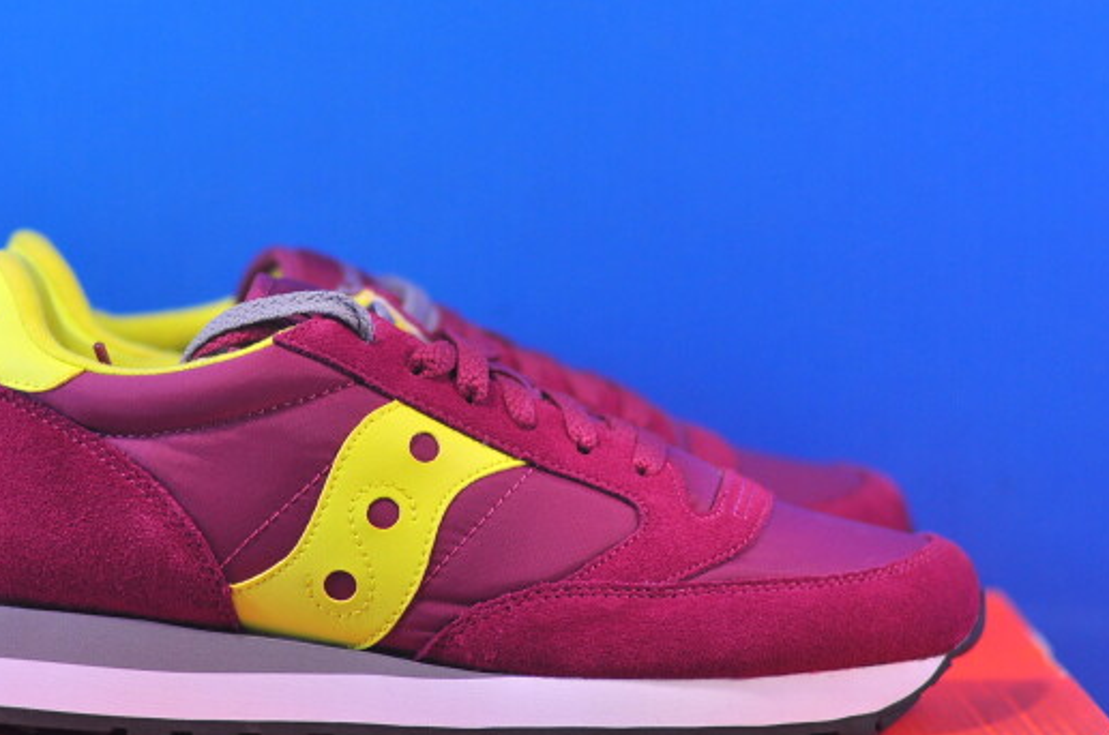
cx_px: 399
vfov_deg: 11.8
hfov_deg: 17.6
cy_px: 292
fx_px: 3568
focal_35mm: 116
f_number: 2.2
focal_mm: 50
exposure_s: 1/320
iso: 250
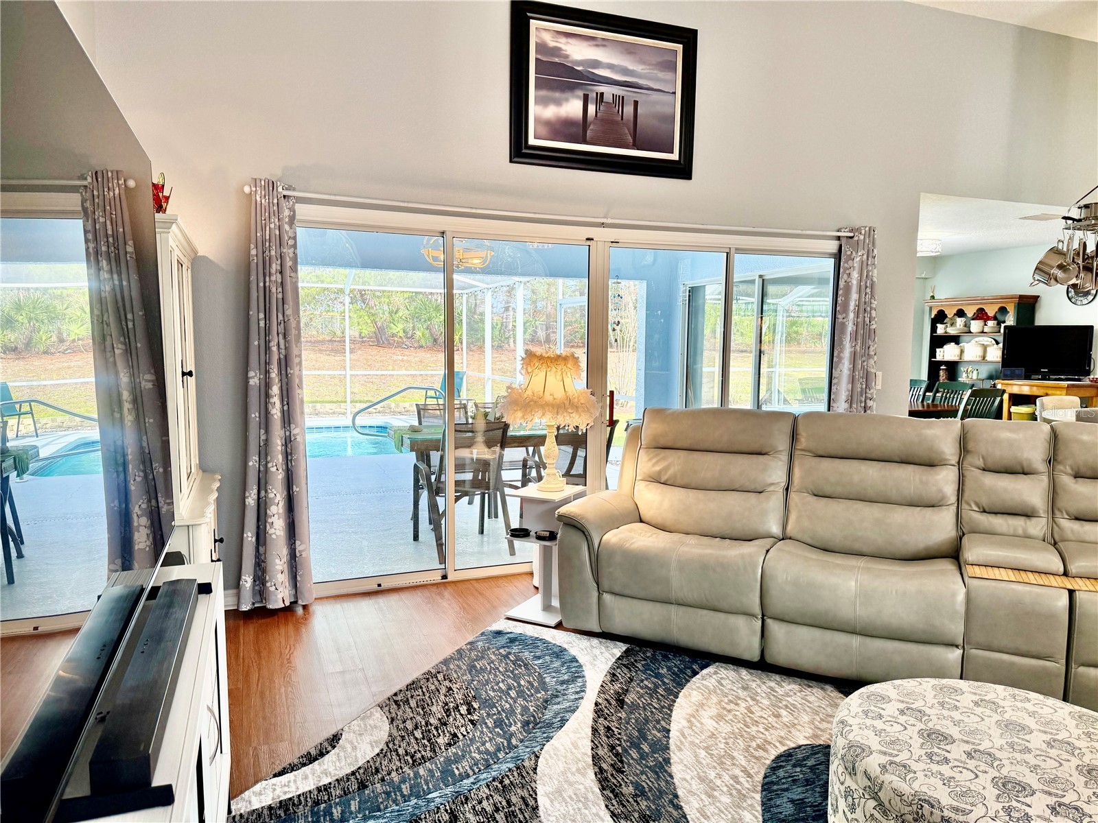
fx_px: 761
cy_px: 412
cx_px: 549
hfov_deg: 71.6
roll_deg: -1.1
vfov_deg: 56.8
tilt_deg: -5.8
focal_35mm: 24
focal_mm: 6.76
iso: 100
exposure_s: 1/266
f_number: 1.78
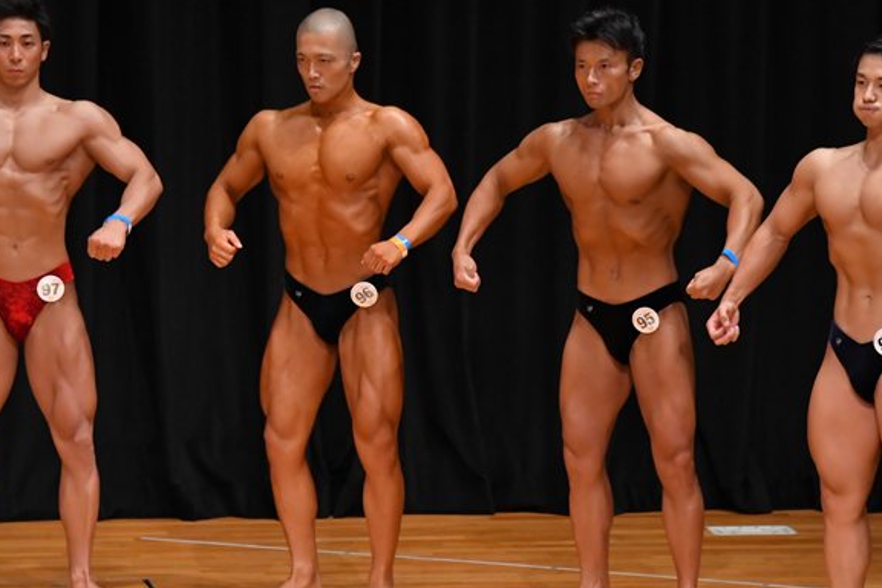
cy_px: 299
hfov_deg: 5.7
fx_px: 8893
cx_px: 400
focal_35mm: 363
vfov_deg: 3.8
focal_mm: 180
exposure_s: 1/400
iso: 4000
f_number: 5.6
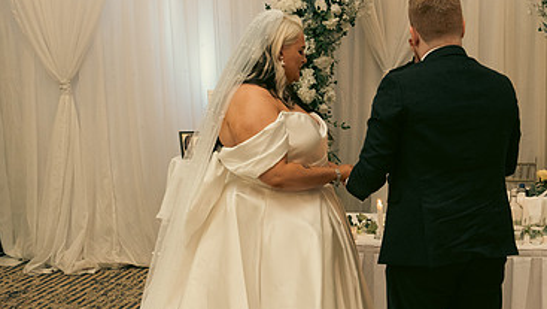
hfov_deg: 42.2
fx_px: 697
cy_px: 202
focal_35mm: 48
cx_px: 371
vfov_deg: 24.9
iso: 2500
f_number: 3.5
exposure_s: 1/160
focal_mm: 29
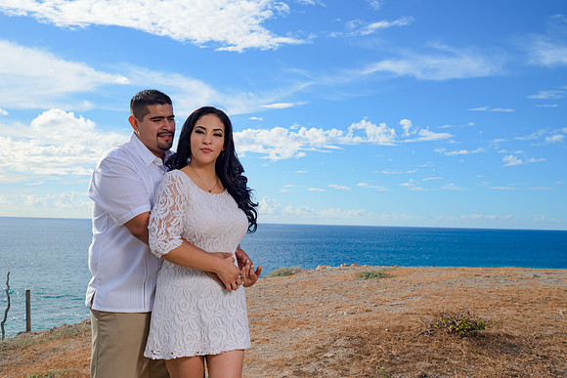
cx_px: 284
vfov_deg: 37.9
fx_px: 551
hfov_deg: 54.4
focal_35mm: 35
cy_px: 189
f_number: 7.1
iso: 100
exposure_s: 1/1250
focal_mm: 35
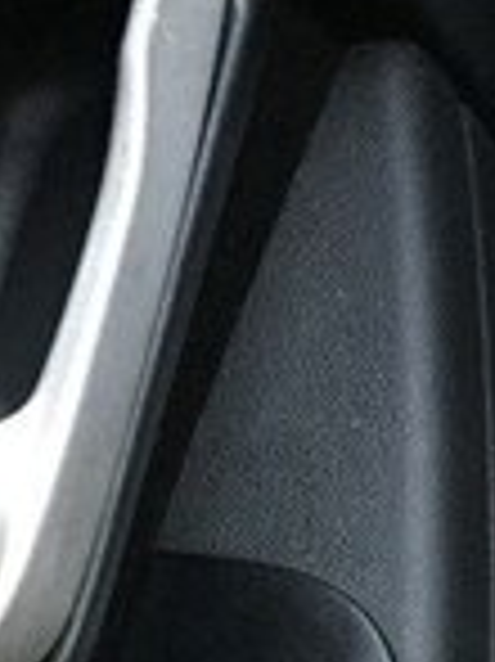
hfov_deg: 15.0
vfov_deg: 18.5
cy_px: 878
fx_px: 1871
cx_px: 108
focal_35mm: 98
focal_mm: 4.15
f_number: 2.2
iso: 500
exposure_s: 1/17
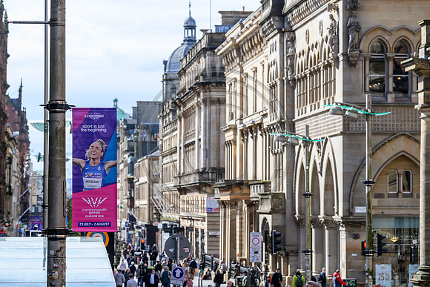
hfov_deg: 15.2
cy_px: 144
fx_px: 1613
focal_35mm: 135
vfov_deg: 10.2
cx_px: 215
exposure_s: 1/1600
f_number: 5
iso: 500
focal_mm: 135
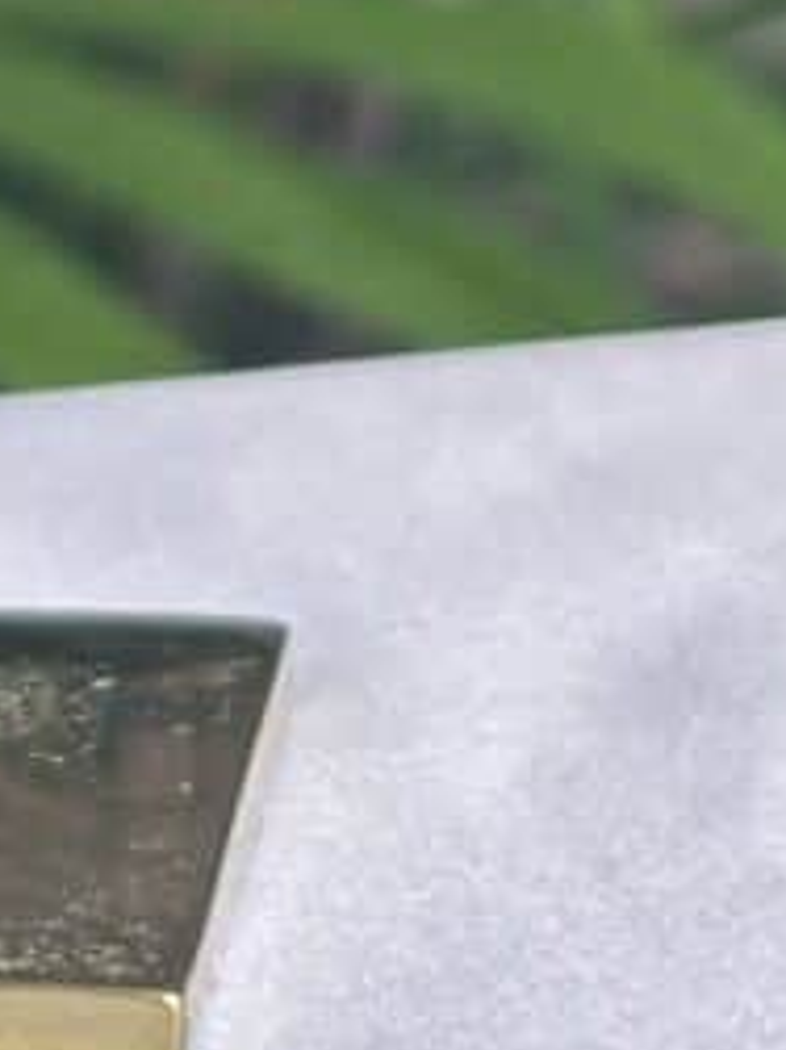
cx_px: -372
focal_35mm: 212
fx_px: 6424
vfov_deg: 9.0
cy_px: -690
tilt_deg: -6.8
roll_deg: +1.8
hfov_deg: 6.9
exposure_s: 1/191
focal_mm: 5.96
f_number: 1.6
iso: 32
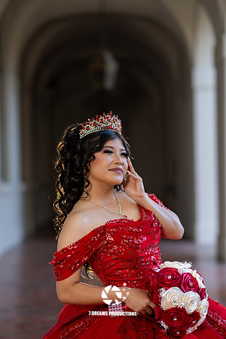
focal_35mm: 85
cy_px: 170
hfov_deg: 16.1
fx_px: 800
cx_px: 113
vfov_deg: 23.9
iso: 100
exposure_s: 1/125
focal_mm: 85
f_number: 2
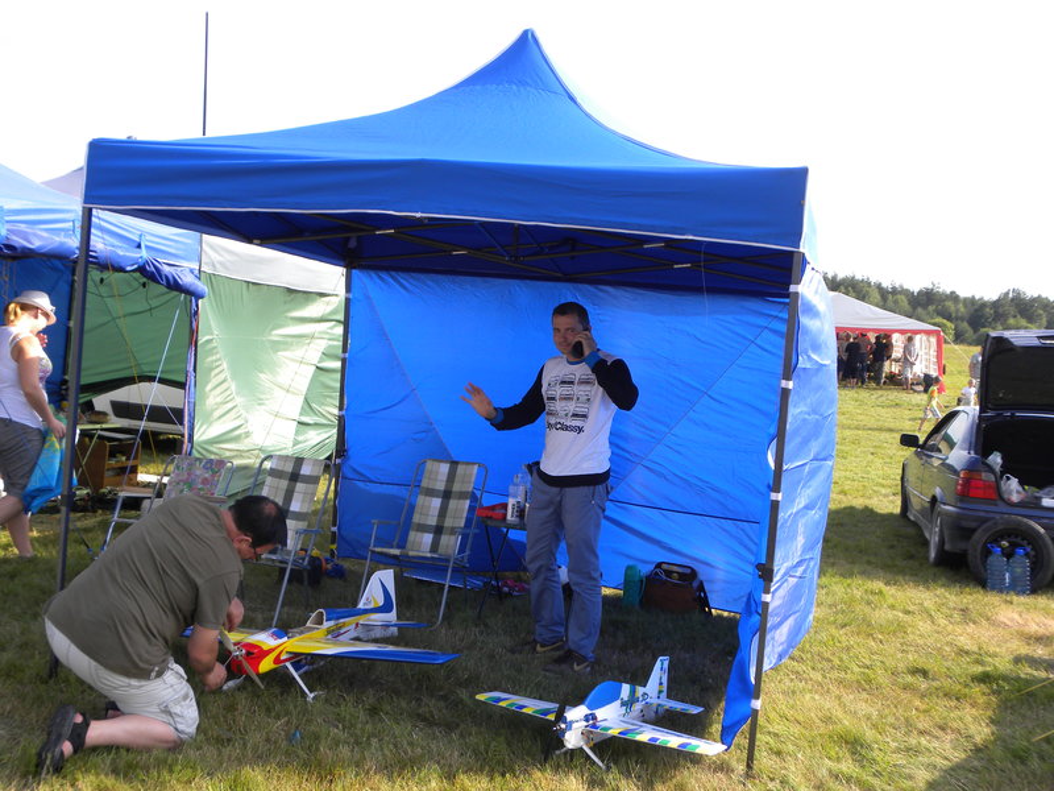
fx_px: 1248
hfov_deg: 45.8
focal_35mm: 41
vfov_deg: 35.1
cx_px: 527
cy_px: 396
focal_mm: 7.3
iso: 64
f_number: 4.5
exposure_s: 1/155
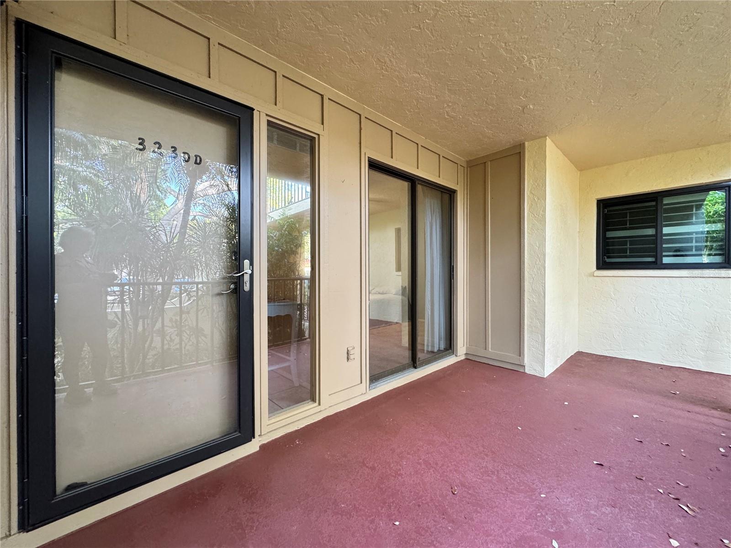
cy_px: 274
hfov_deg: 102.1
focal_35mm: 14
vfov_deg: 85.7
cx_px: 366
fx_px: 296
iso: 400
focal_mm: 2.22
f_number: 2.2
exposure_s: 1/60
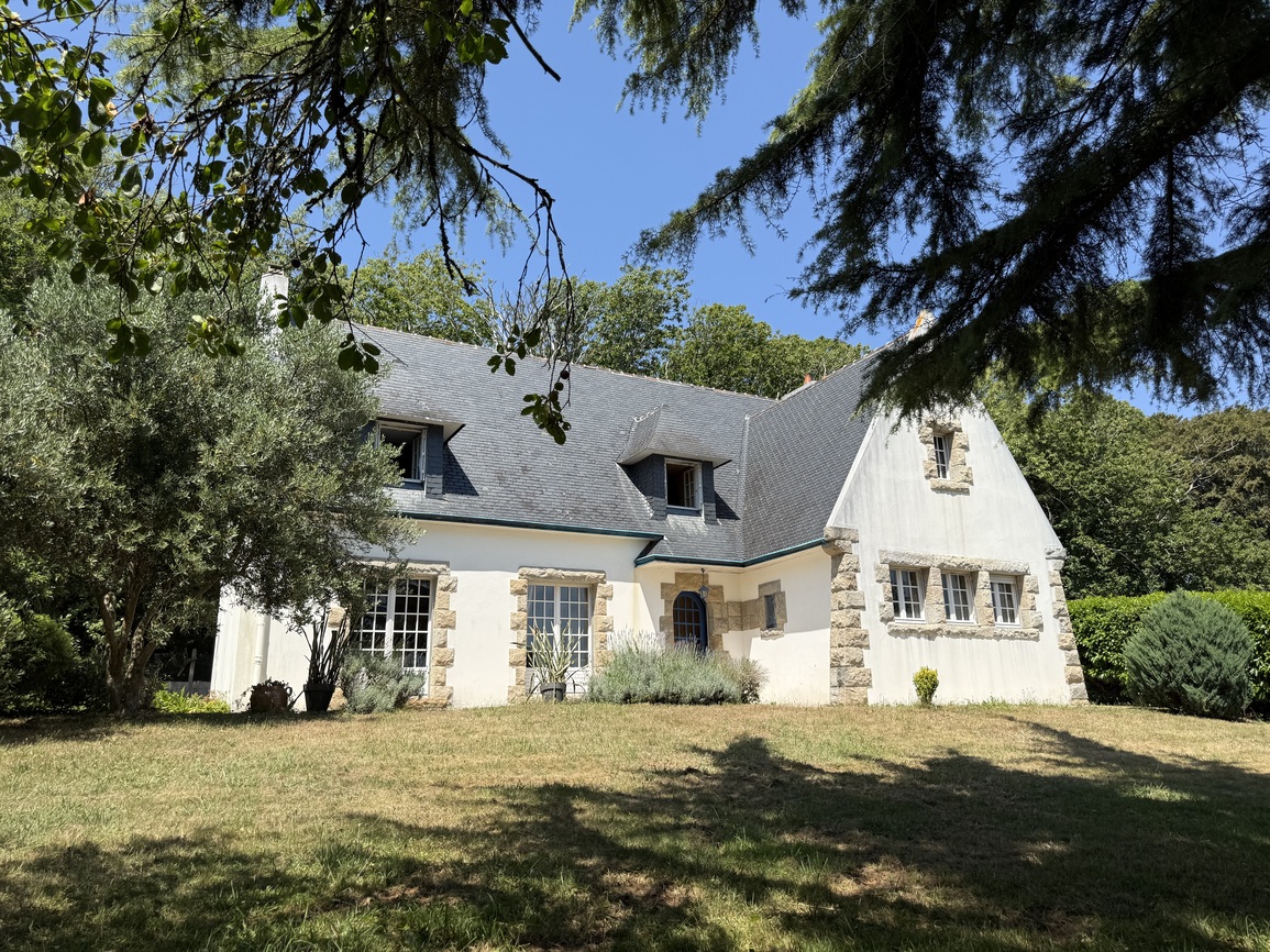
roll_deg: +2.0
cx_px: 635
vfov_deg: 56.8
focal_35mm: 24
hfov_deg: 71.6
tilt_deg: +16.0
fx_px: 880
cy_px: 476
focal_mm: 6.76
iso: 80
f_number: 1.78
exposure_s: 1/3279
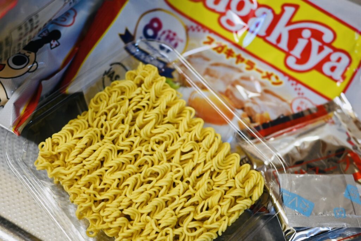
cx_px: 180
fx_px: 421
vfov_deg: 31.9
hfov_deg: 46.4
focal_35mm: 42
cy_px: 120
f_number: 2.8
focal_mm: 28
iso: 900
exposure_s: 1/125
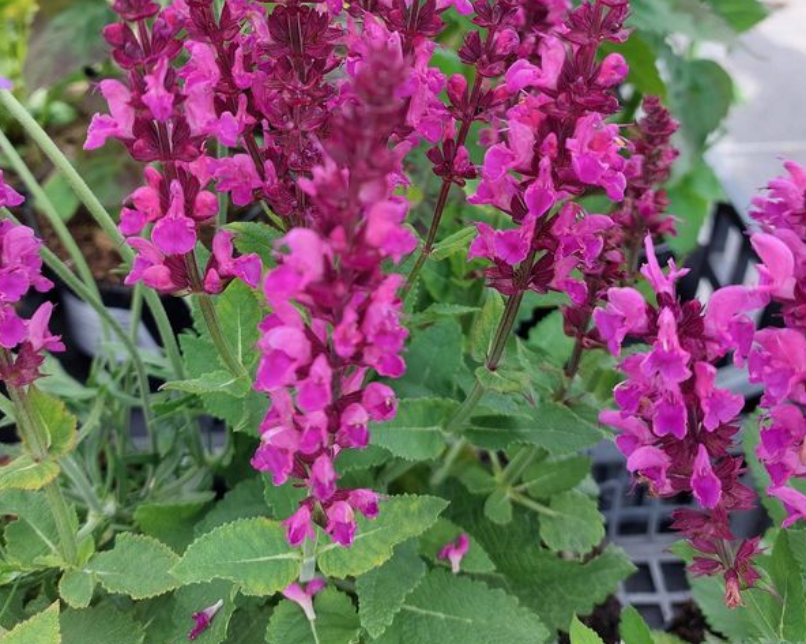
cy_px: 139
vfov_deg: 42.7
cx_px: 404
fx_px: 787
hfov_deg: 54.2
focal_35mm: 33
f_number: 1.8
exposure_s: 1/220
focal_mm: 5.23
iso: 25
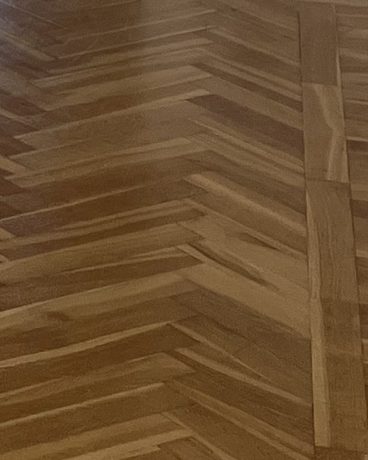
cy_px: -603
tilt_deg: -4.0
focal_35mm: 186
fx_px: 2531
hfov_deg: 7.2
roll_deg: +0.3
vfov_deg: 9.4
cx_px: -794
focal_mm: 3.99
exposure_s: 1/121
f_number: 1.8
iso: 50
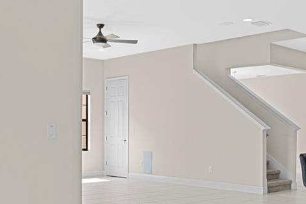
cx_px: 114
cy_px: 147
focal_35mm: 53
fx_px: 450
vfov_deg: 25.3
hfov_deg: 37.3
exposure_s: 1/3
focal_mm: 16
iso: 200
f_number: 8
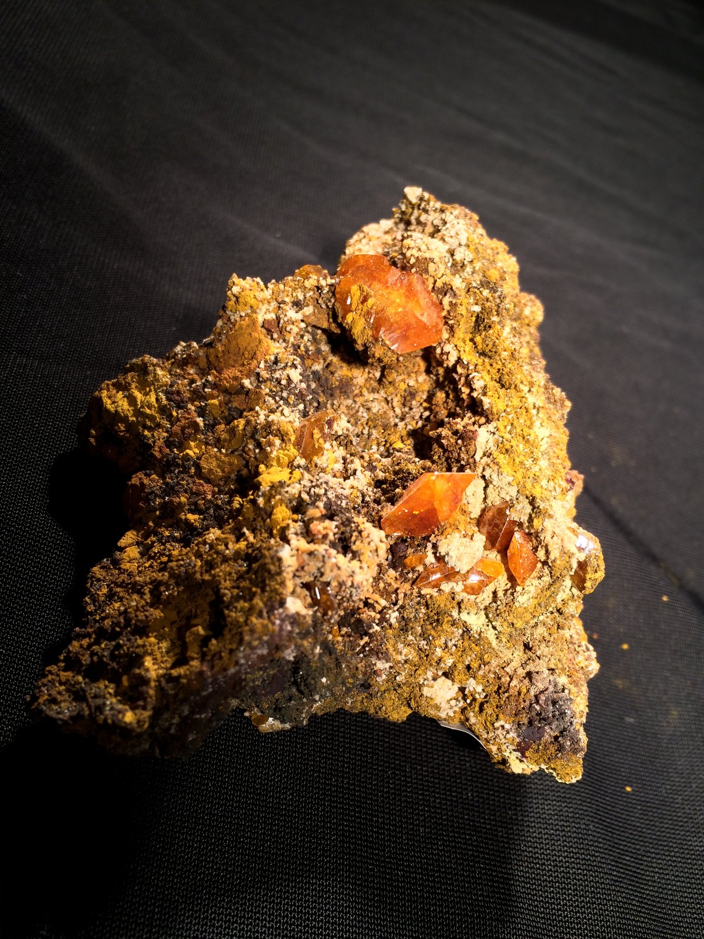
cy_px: 470
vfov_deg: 61.7
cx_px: 352
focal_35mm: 29
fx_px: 786
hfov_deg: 48.2
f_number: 2.2
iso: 50
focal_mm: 4.15
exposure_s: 1/60
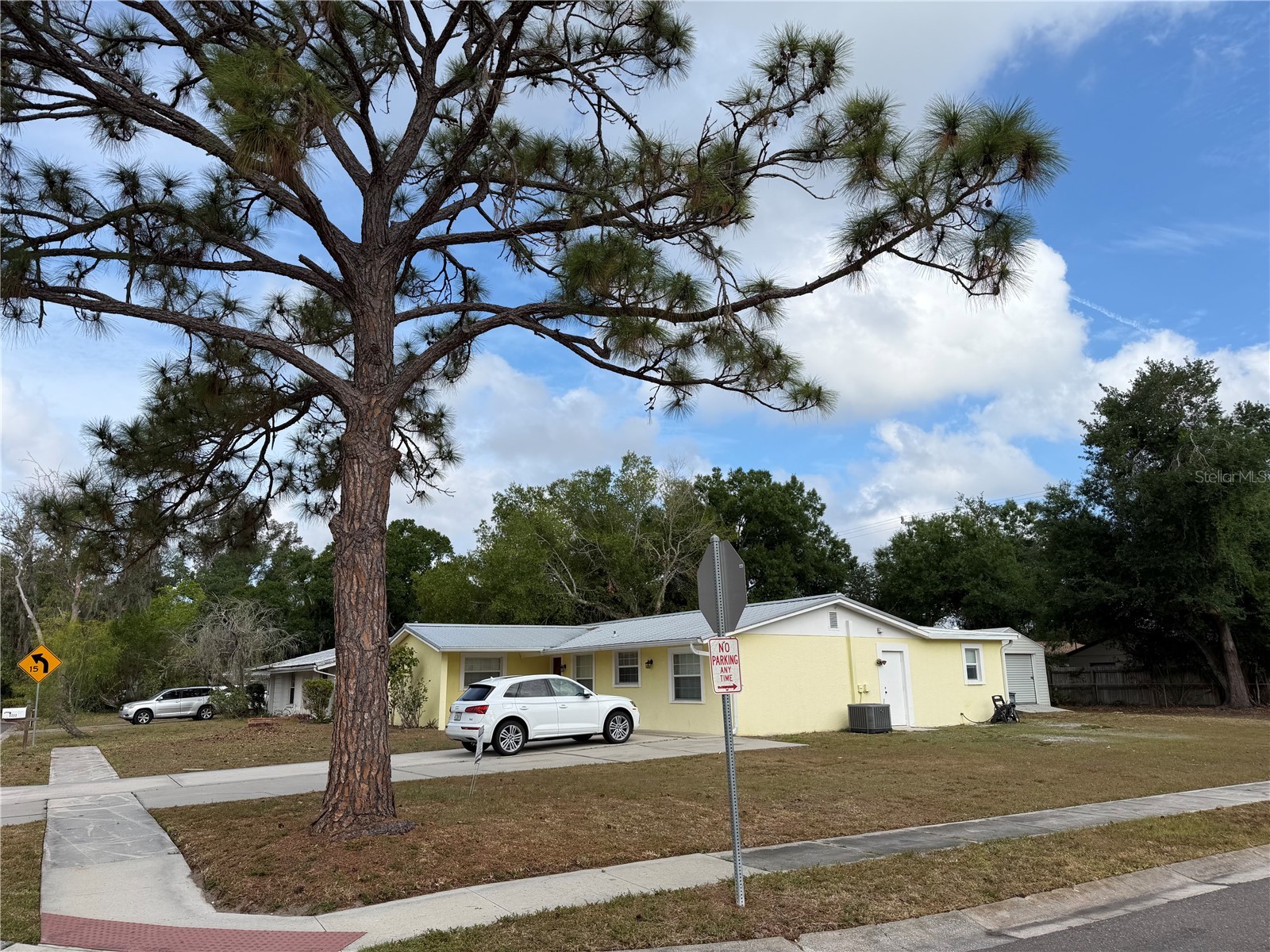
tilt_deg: +14.5
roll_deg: +1.7
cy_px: 476
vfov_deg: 56.8
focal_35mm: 24
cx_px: 635
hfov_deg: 71.6
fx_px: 881
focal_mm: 6.76
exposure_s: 1/4405
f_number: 1.78
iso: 80
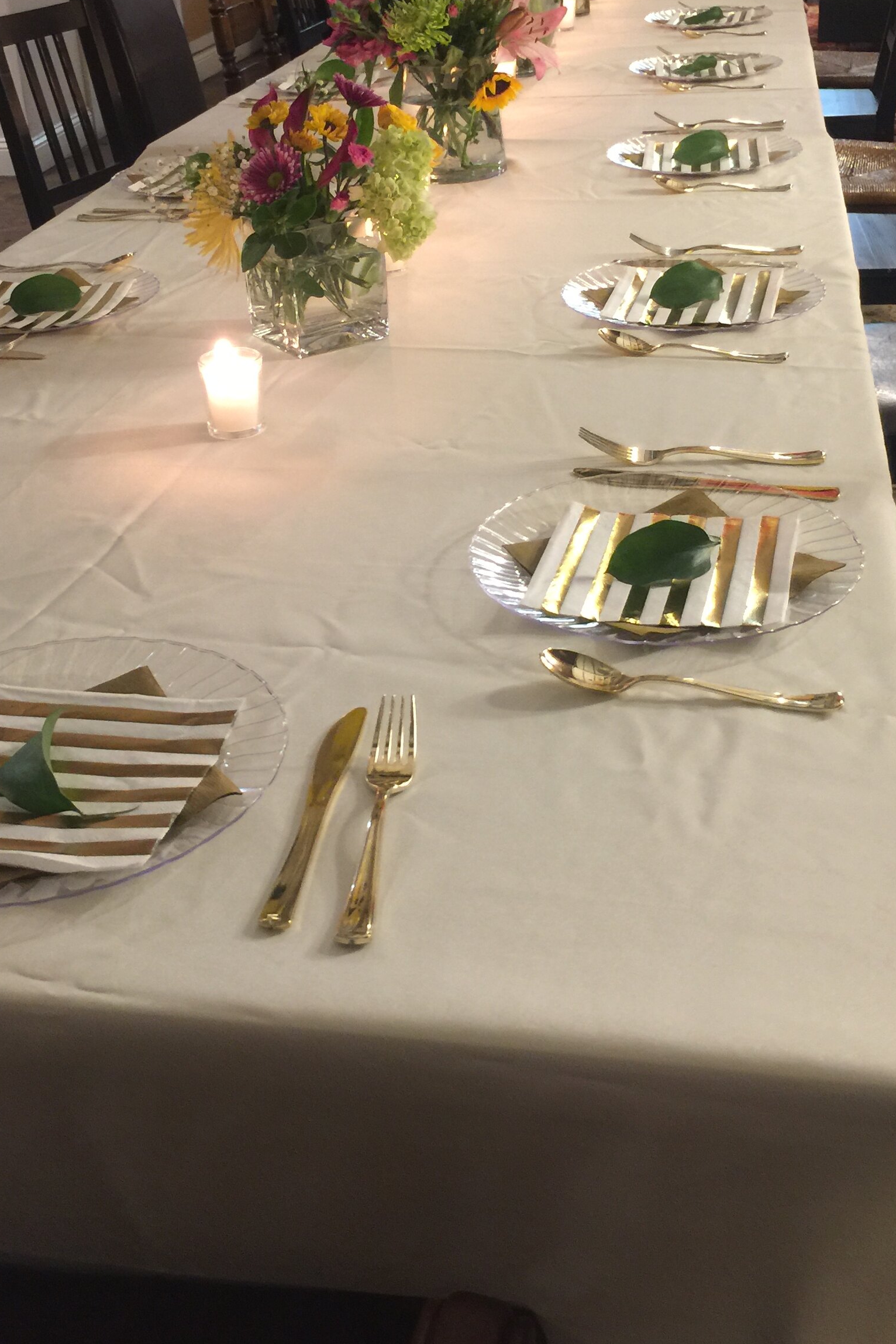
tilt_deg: -23.7
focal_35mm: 42
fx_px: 1568
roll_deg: +4.4
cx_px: 414
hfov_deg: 31.9
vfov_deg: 46.1
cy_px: 516
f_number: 2.2
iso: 64
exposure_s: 1/4
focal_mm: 4.15
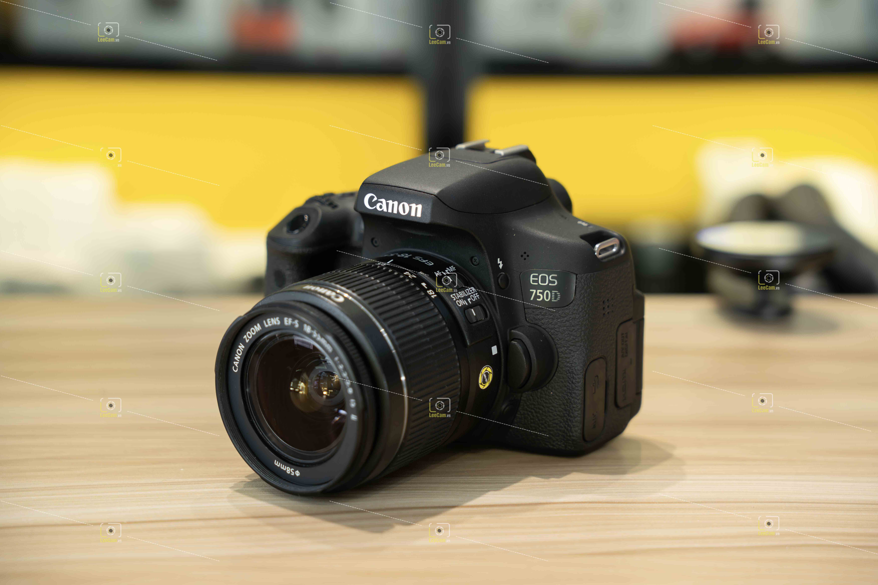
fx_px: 1707
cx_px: 439
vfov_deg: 19.5
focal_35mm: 70
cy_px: 292
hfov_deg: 28.8
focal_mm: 70
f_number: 4.5
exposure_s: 1/125
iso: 800
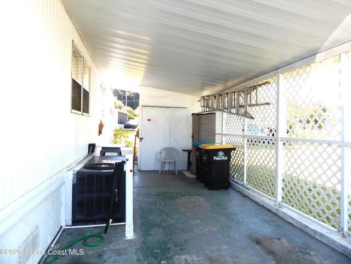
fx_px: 223
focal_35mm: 22
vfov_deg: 61.1
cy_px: 132
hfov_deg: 76.4
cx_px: 176
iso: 125
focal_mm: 4
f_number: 3
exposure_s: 1/320
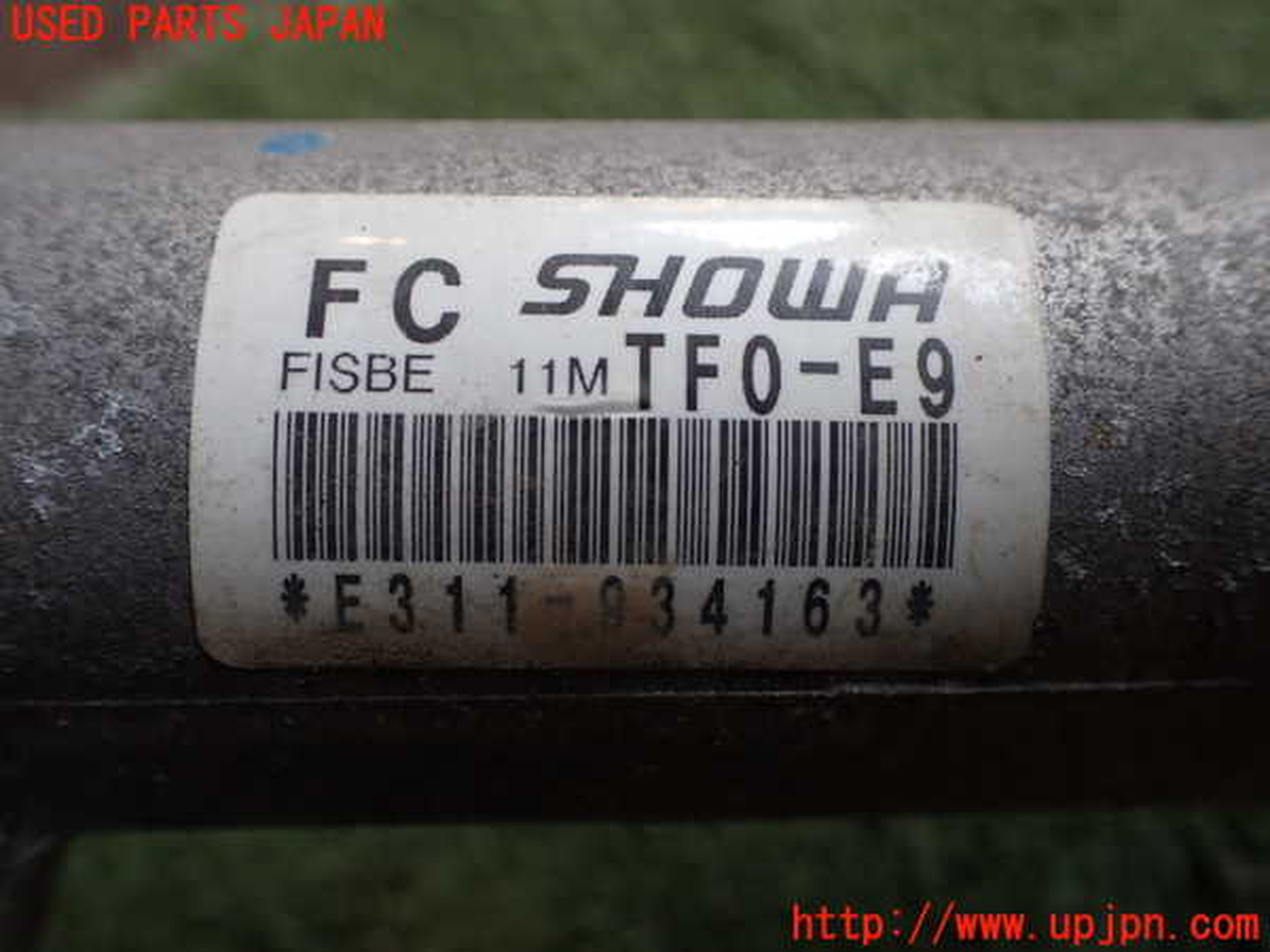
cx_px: 635
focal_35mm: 30
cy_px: 476
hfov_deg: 60.0
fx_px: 1101
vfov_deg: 46.8
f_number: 2.3
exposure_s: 1/125
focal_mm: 5.4
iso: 160
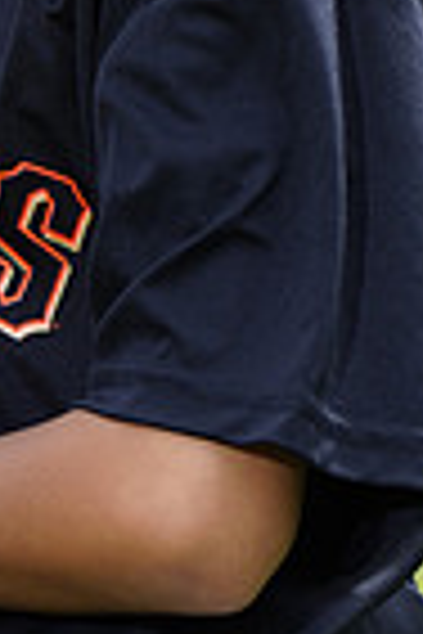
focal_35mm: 825
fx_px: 14539
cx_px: -38
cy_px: -207
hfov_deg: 1.7
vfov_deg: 2.5
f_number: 6.3
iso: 100
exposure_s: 1/250
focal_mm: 200
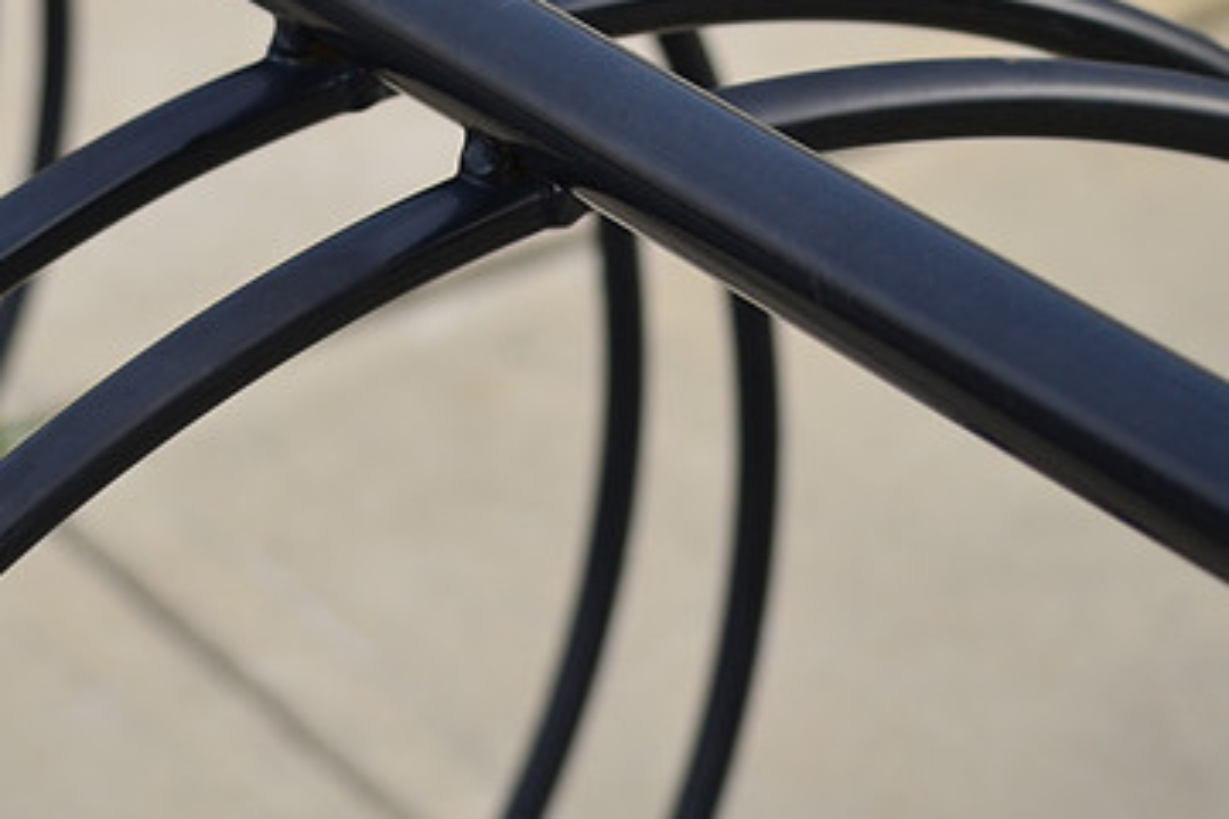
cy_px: 256
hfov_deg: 15.4
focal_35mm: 133
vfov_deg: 10.3
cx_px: 389
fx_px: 4533
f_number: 5.6
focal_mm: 55
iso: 100
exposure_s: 1/125
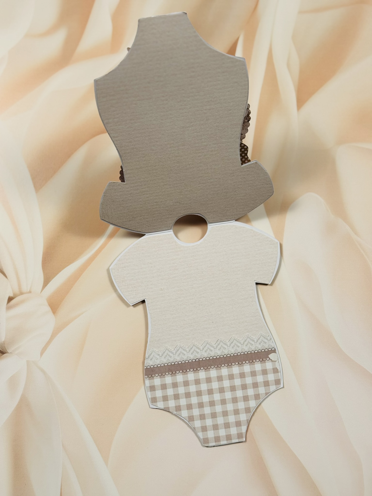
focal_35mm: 48
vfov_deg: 39.7
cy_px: 248
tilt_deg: -77.3
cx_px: 186
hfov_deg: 30.3
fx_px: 688
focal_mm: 6.76
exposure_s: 1/292
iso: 64
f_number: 1.78
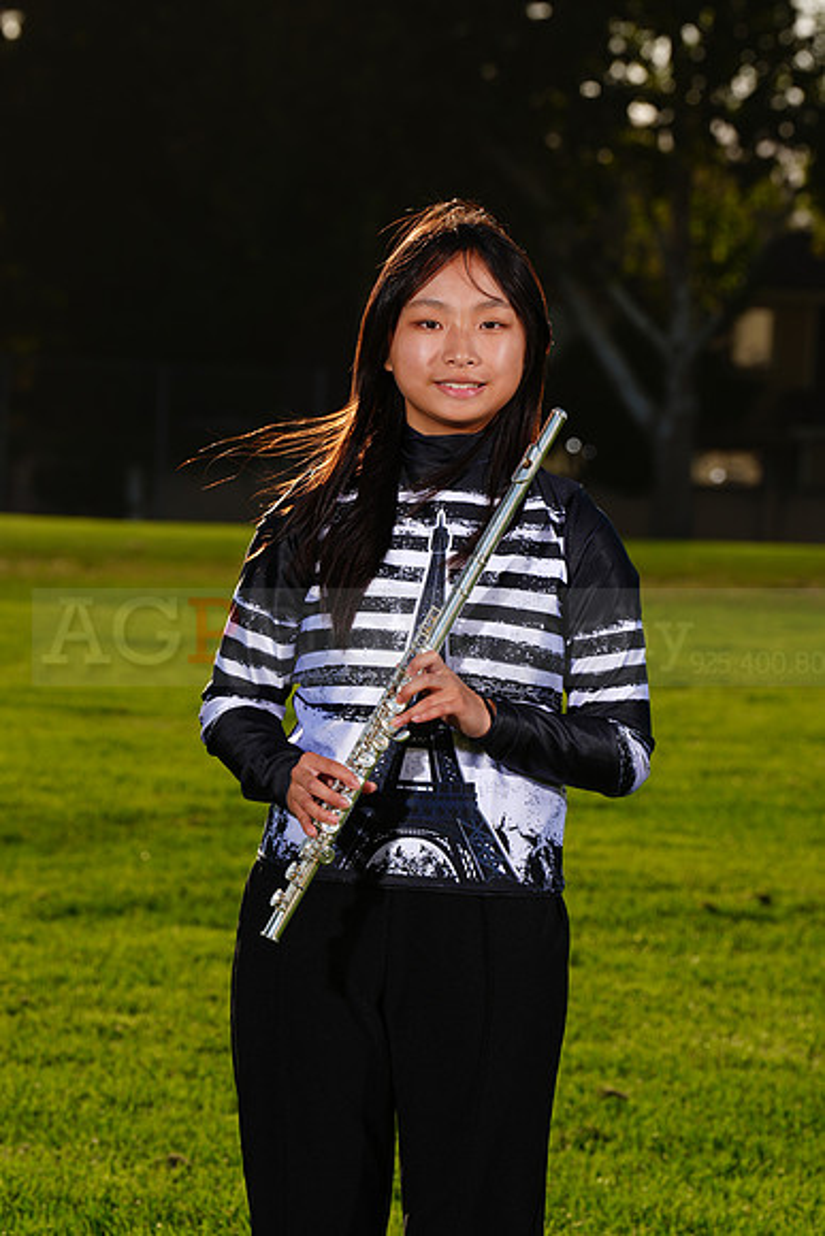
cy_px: 618
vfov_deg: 11.4
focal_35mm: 180
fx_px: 6183
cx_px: 412
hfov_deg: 7.6
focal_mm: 180
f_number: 10
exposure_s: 1/250
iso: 125
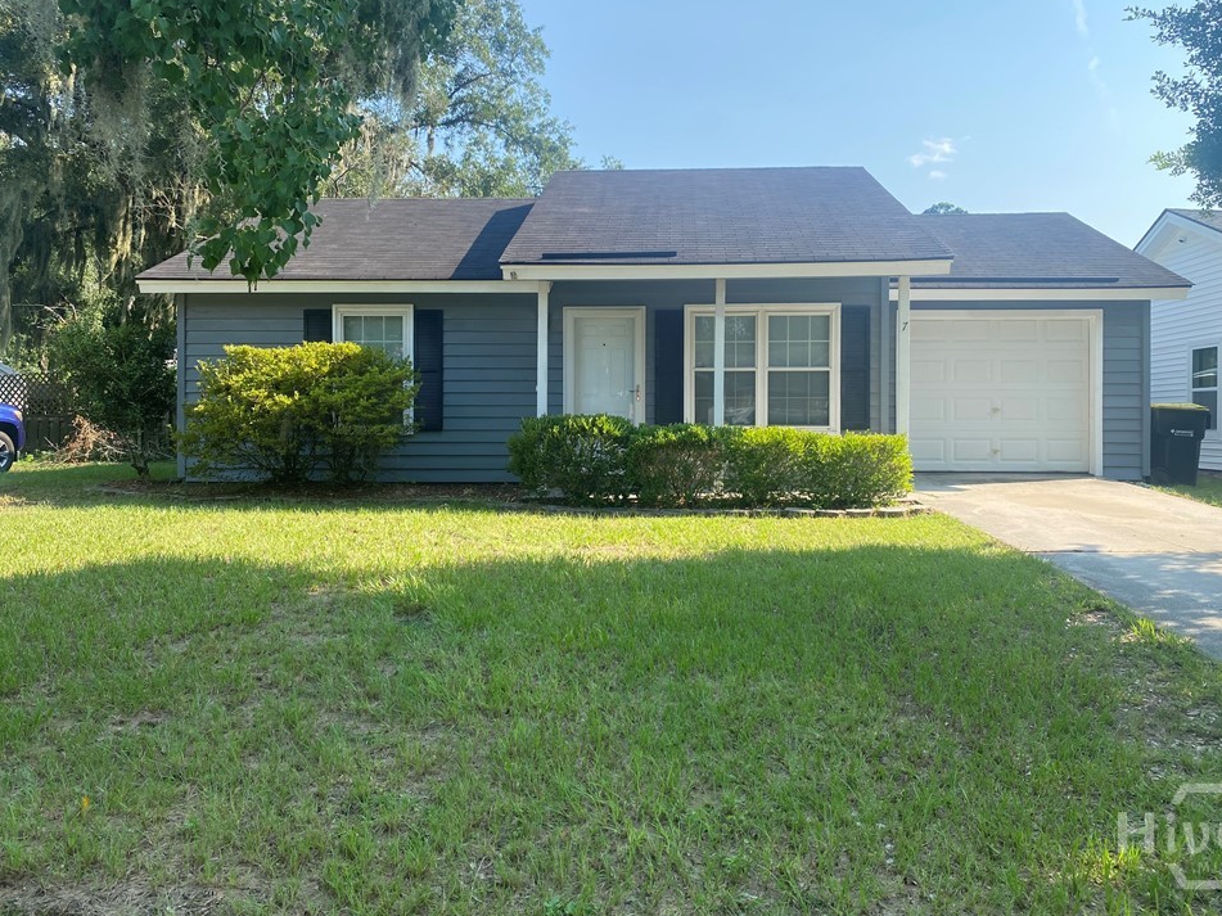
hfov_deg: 63.4
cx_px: 636
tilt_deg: +0.9
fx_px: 988
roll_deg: -0.5
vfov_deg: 49.7
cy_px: 442
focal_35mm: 28
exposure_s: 1/1025
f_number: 1.8
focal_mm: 4.25
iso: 32
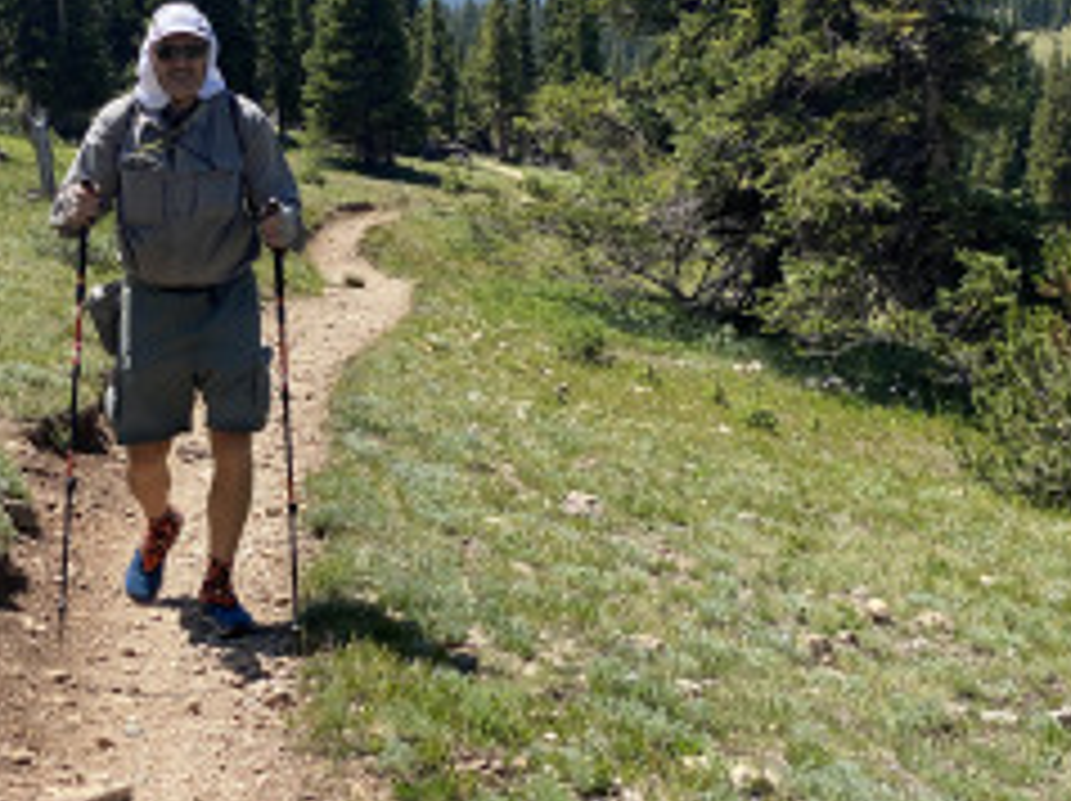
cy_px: 230
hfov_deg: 24.2
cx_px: 266
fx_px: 2473
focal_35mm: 80
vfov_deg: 18.3
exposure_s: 1/1546
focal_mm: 6
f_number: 2
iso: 20
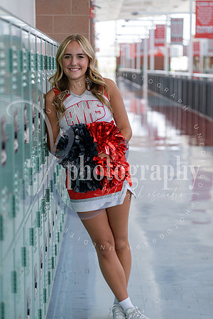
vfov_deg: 28.8
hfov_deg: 19.5
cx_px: 106
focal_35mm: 70
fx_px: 621
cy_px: 160
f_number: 2.8
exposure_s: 1/125
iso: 250
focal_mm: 70
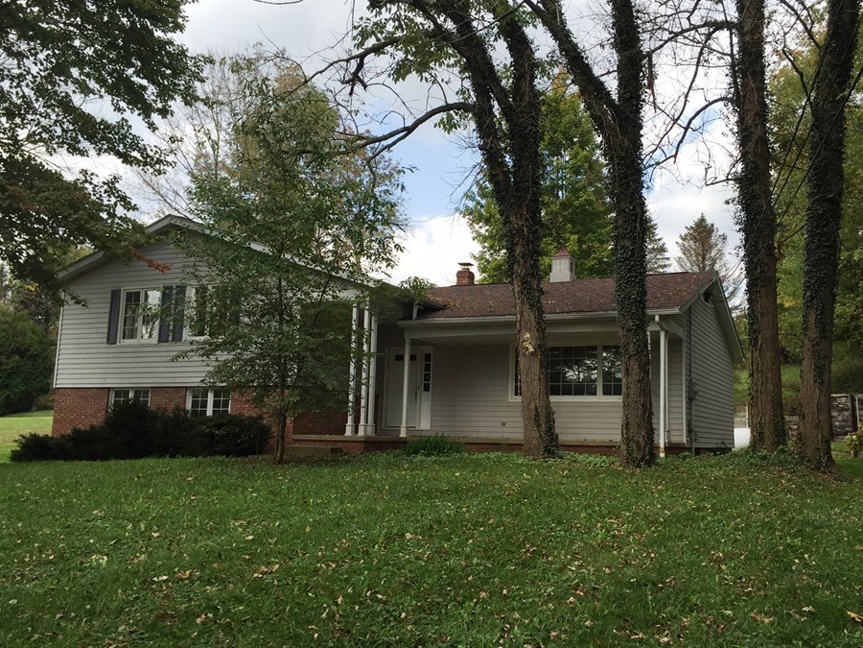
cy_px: 316
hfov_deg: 55.2
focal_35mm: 33
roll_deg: -1.3
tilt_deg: +6.5
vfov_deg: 42.9
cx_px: 488
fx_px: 823
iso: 32
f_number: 2.2
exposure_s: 1/732
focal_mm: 4.15
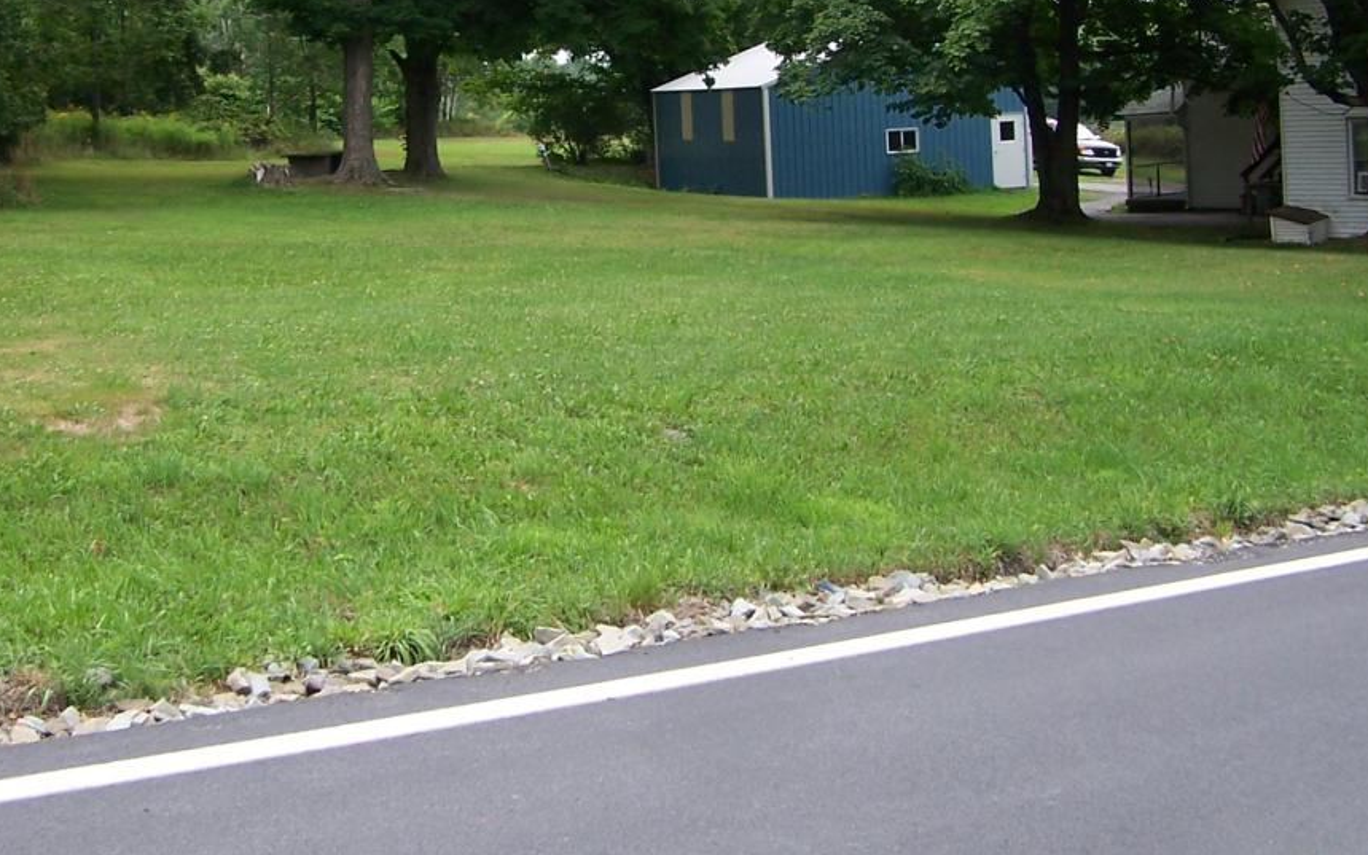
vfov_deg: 21.3
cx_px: 602
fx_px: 2237
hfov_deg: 34.0
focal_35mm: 60
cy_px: 145
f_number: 2.8
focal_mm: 6.3
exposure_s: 1/250
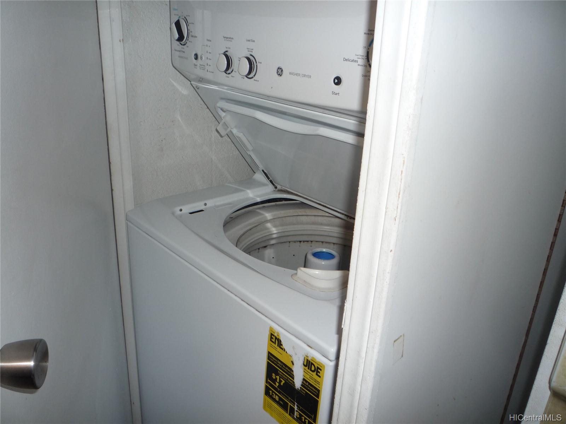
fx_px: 491
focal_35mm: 30
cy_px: 212
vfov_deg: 46.8
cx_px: 283
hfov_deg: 60.0
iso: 100
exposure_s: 1/30
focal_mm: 5.2
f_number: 3.3
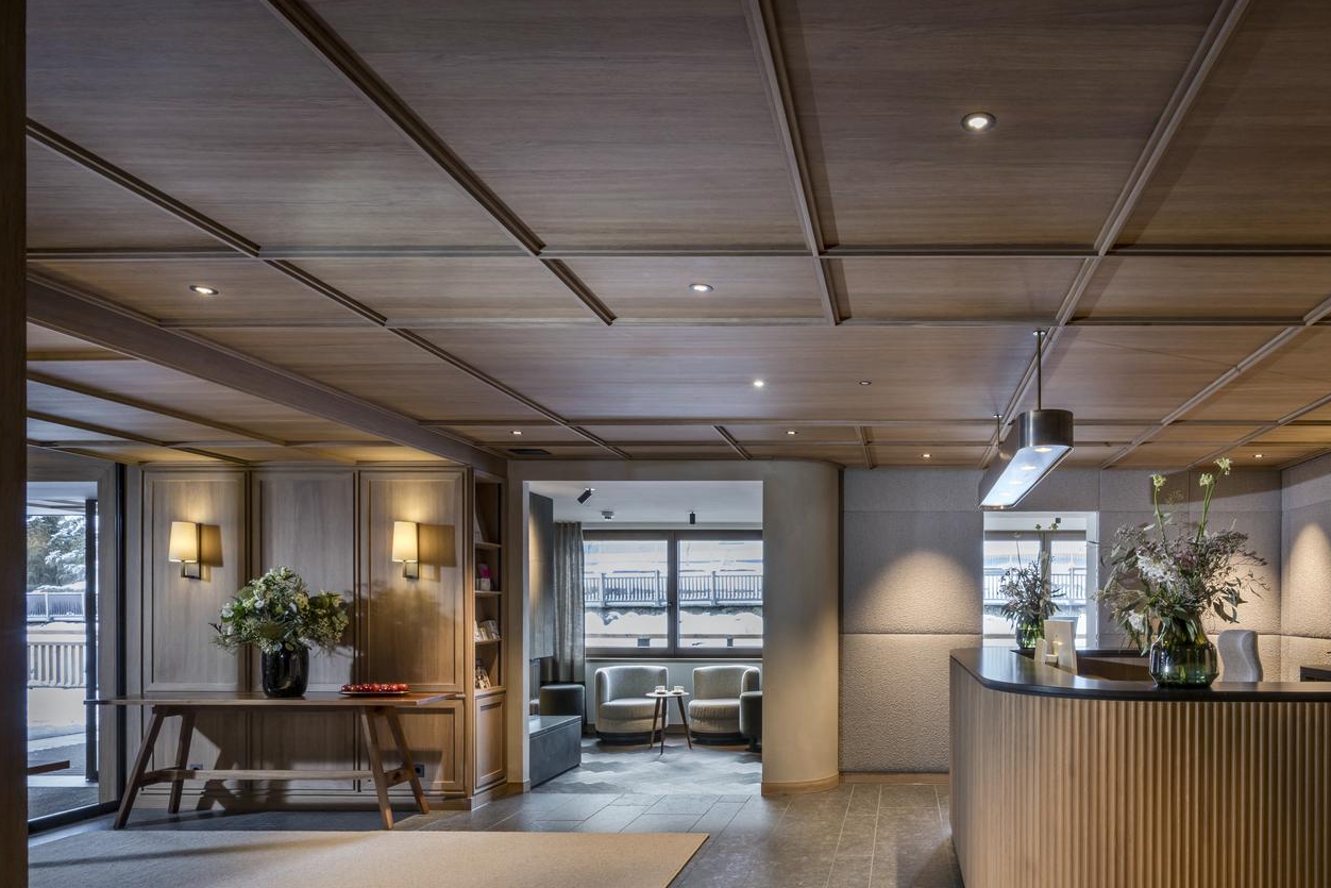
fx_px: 850
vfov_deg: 53.6
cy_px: 616
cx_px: 897
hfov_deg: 73.6
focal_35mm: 23
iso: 125
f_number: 14
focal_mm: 15
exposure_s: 1.6
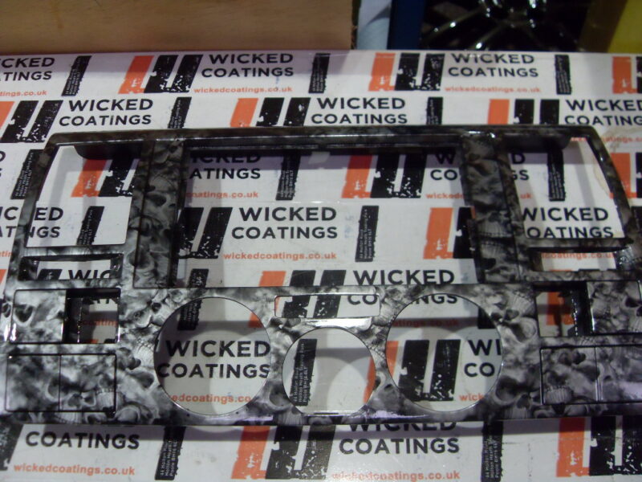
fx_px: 649
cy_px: 241
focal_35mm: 35
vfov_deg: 40.7
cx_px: 321
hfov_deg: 52.6
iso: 200
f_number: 2.8
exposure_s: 1/30
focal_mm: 6.3
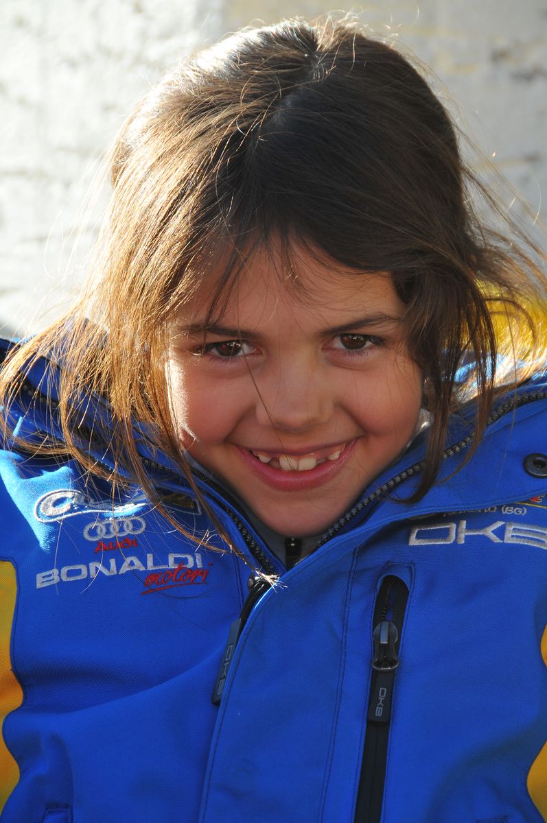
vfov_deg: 6.9
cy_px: 412
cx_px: 274
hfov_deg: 4.6
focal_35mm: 300
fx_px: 6855
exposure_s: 1/160
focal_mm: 200
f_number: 9
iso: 200
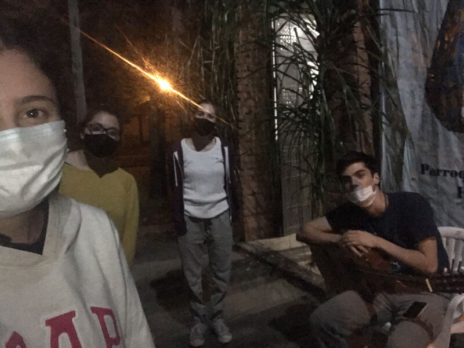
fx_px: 429
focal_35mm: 32
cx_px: 232
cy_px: 174
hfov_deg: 56.8
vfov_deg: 44.2
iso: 800
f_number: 2.2
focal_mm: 2.87
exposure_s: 1/20
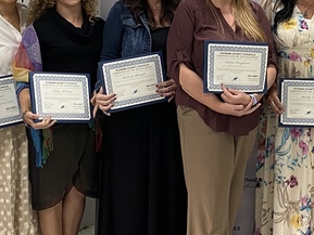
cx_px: 279
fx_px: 835
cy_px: 8
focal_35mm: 92
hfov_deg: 20.9
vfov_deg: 15.8
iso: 125
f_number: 1.8
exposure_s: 1/60
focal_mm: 4.25
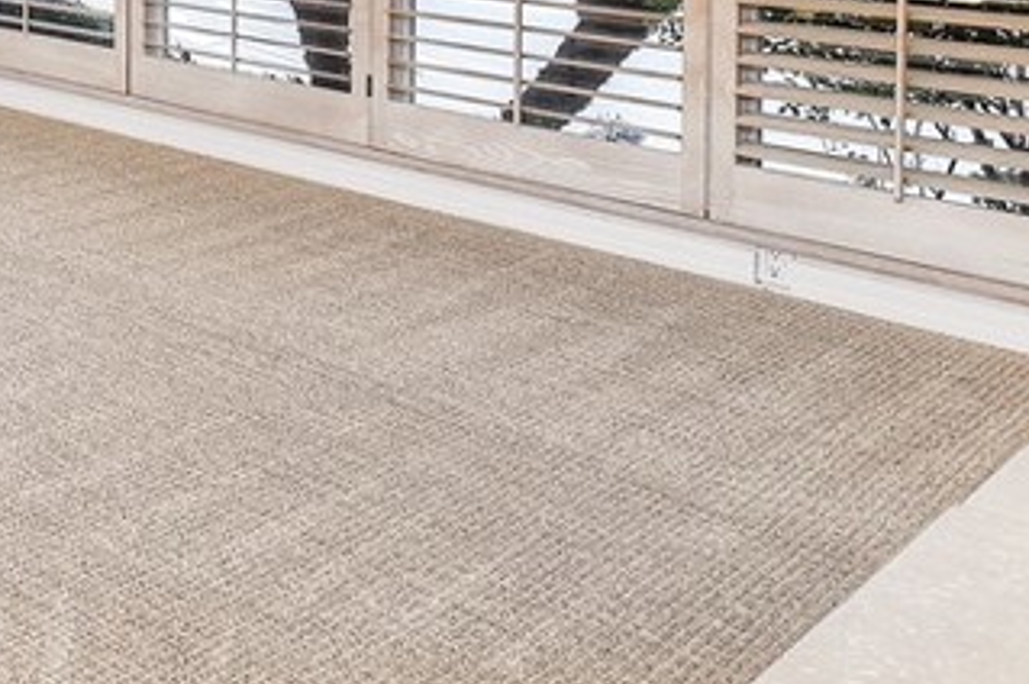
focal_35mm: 45
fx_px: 1285
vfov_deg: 25.7
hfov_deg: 28.8
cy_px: -197
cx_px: -494
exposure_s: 1/60
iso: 160
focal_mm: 14
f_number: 7.1
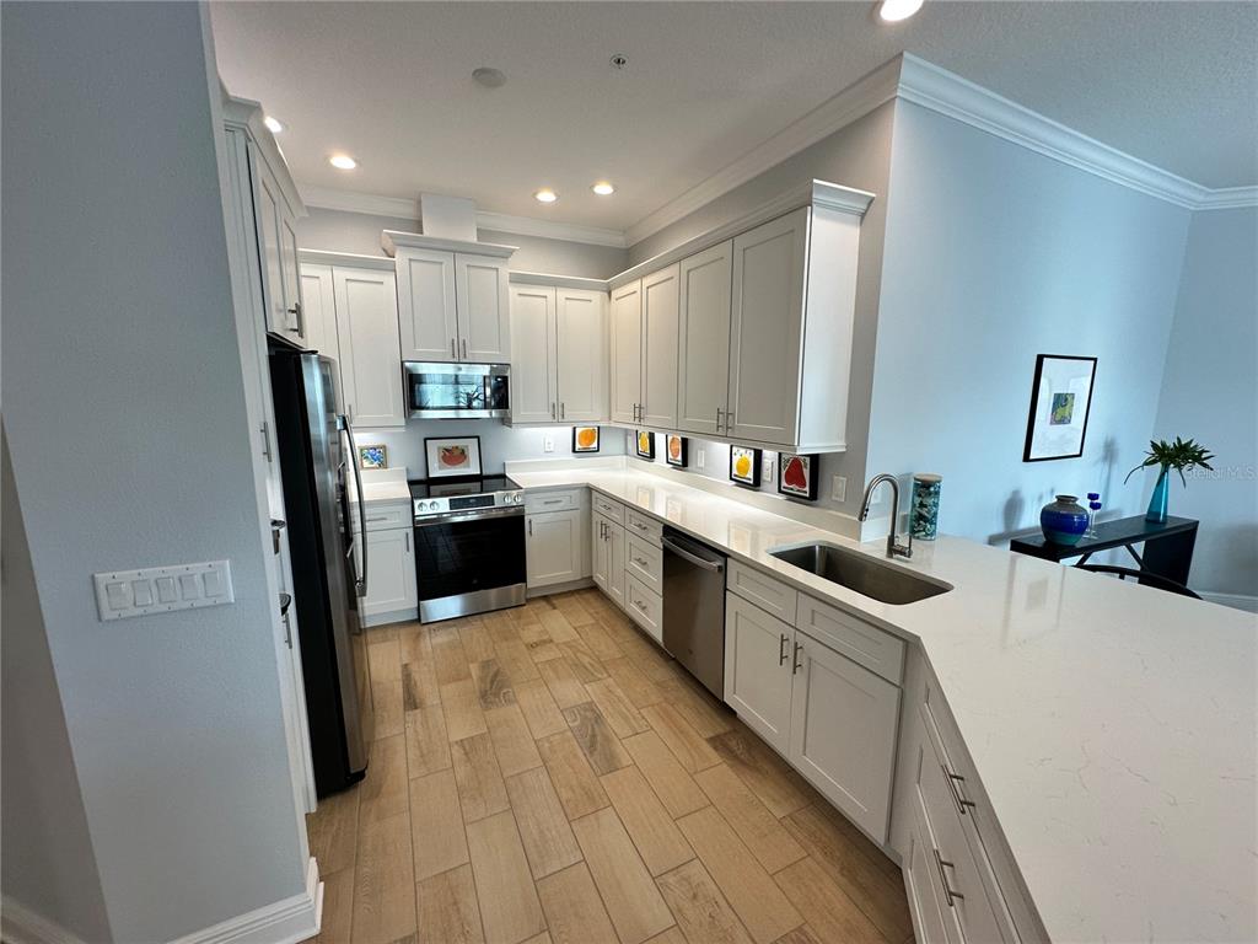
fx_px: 509
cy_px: 472
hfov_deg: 102.1
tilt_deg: -9.0
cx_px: 629
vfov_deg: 85.7
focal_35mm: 14
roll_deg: -0.4
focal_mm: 2.22
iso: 80
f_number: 2.2
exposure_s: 1/120
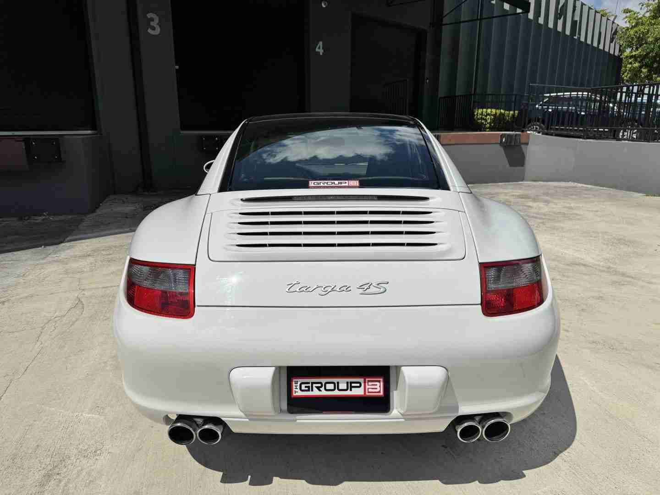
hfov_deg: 71.6
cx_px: 330
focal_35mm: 24
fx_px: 458
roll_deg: +0.0
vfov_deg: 56.8
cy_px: 248
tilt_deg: -14.8
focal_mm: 6.76
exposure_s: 1/20000
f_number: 1.78
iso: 80
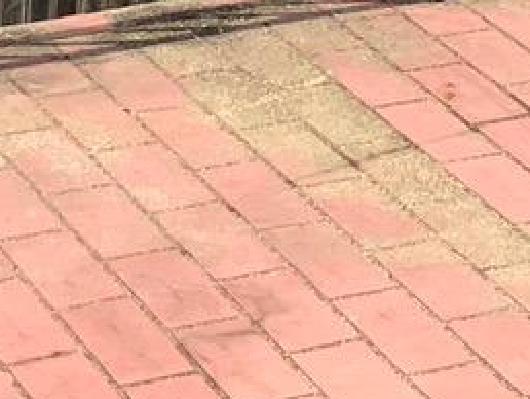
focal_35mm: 230
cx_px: 429
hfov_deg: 8.6
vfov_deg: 6.1
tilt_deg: -9.0
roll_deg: -2.7
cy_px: -677
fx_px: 3525
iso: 16
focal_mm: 3
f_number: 1.8
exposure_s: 1/1311
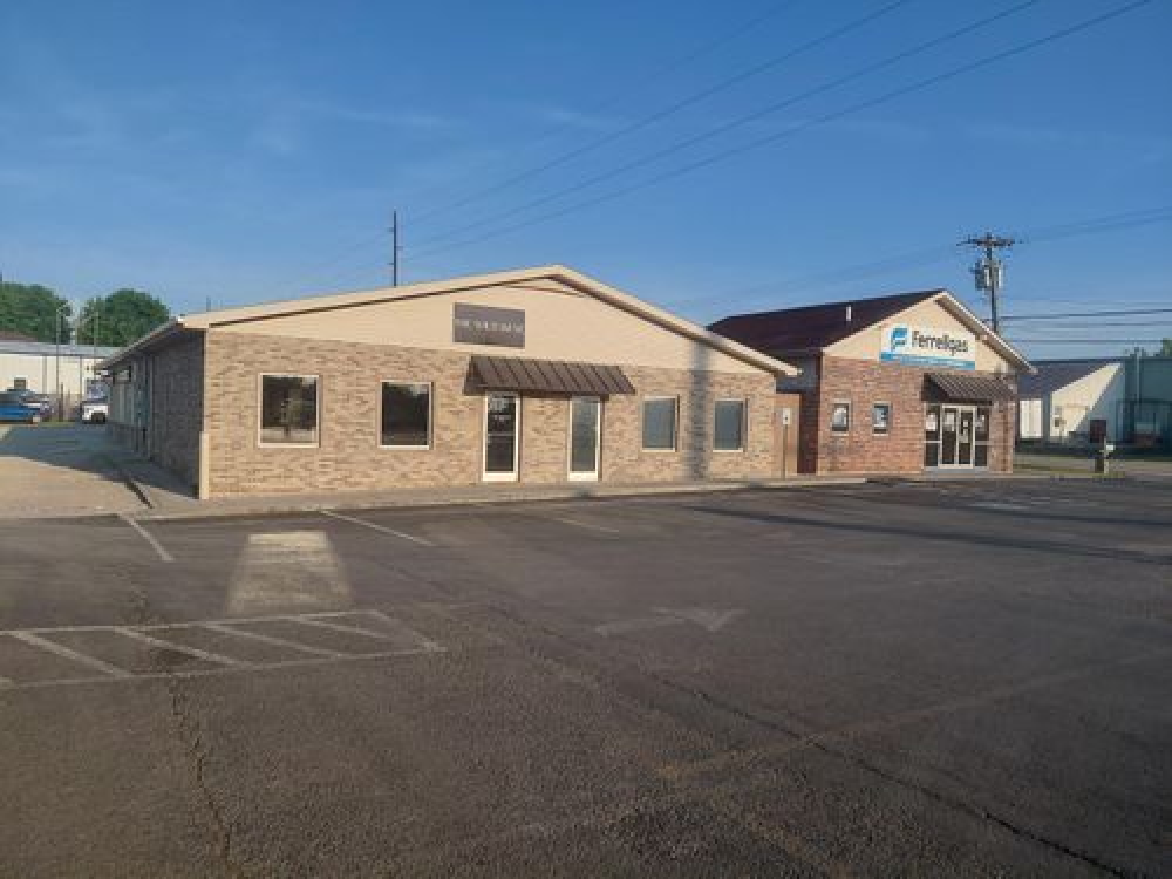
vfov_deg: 54.9
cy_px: 440
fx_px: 846
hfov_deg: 69.4
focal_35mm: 25
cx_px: 586
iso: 50
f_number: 1.8
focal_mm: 4.69
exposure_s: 1/2153
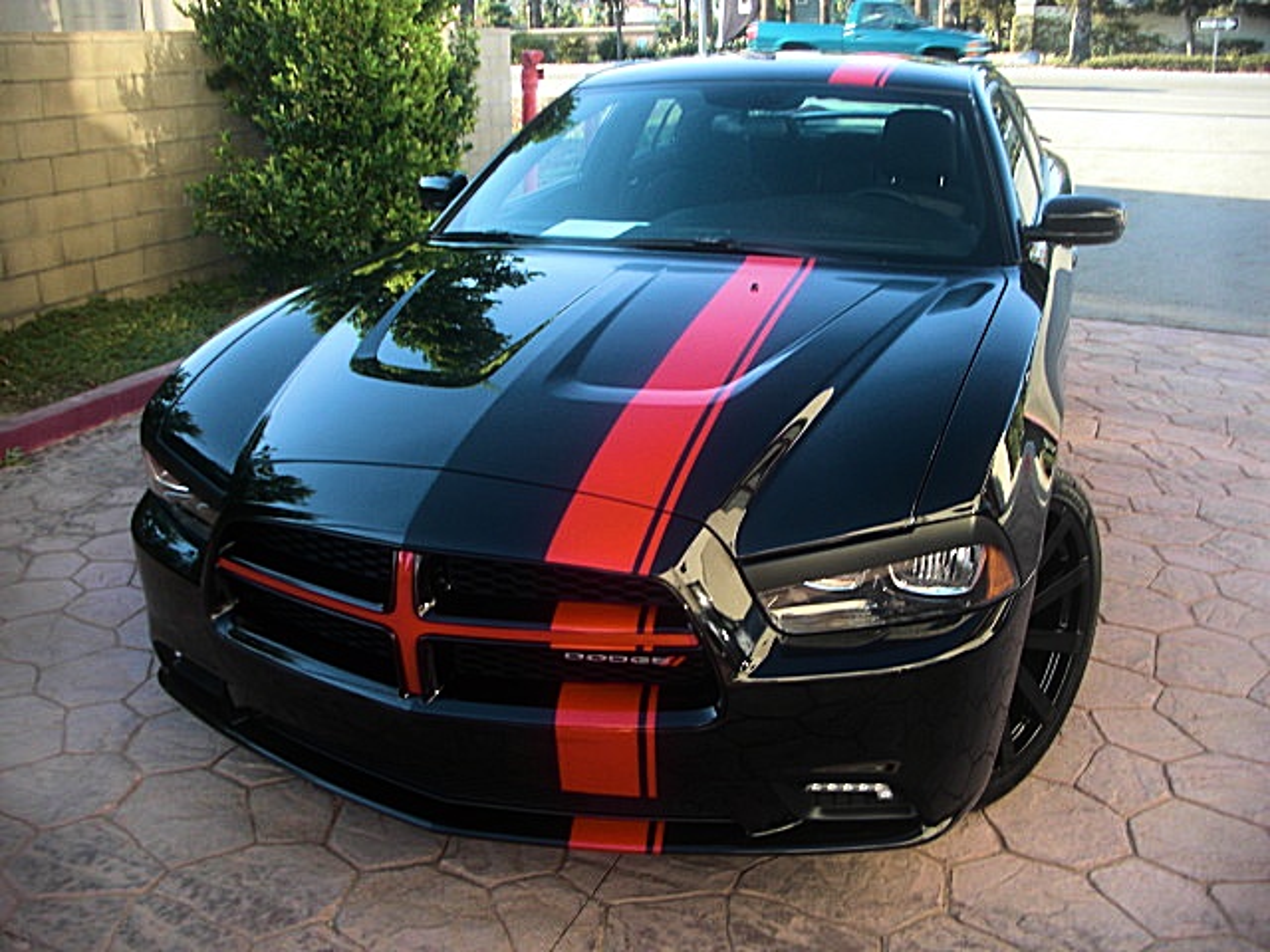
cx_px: 635
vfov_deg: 39.7
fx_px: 1321
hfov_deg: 51.4
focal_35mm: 36
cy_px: 476
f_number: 2.8
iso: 50
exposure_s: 1/100
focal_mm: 6.3
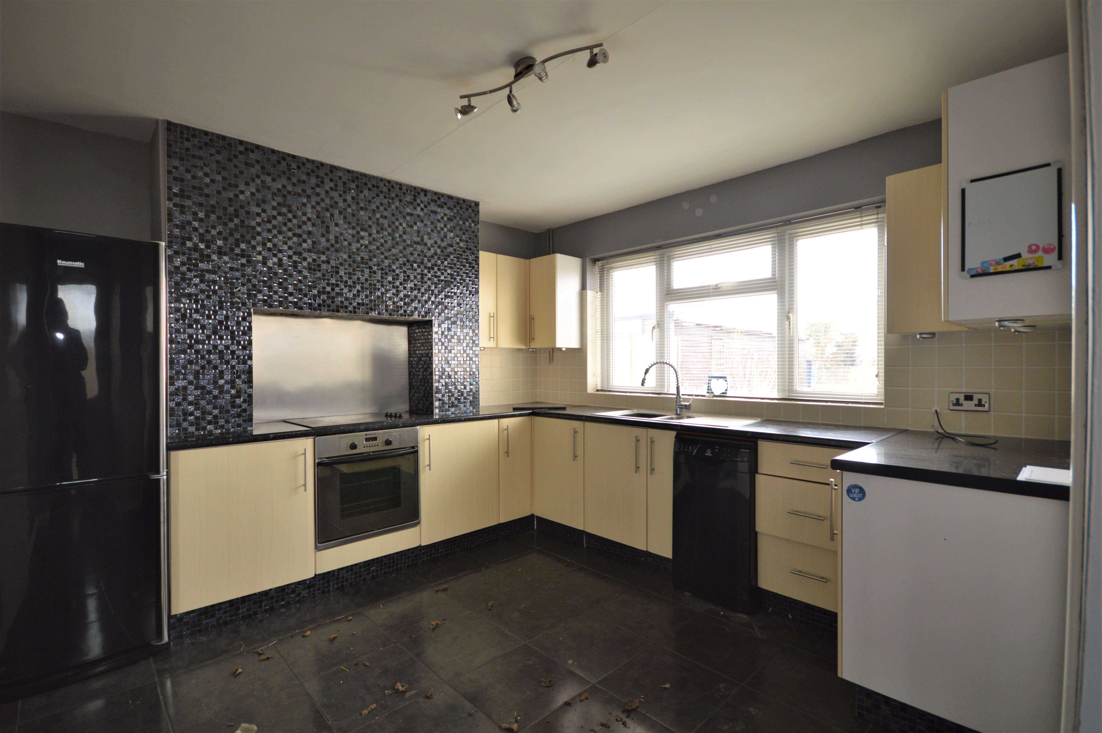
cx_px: 551
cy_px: 366
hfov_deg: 100.4
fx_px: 459
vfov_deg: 77.2
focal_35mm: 15
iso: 400
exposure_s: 1/80
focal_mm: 10
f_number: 4.5
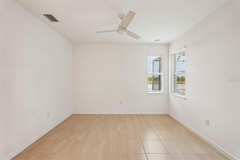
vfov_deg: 73.7
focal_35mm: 16
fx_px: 107
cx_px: 120
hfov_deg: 96.7
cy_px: 80
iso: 400
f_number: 8
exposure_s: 1/10
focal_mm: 16
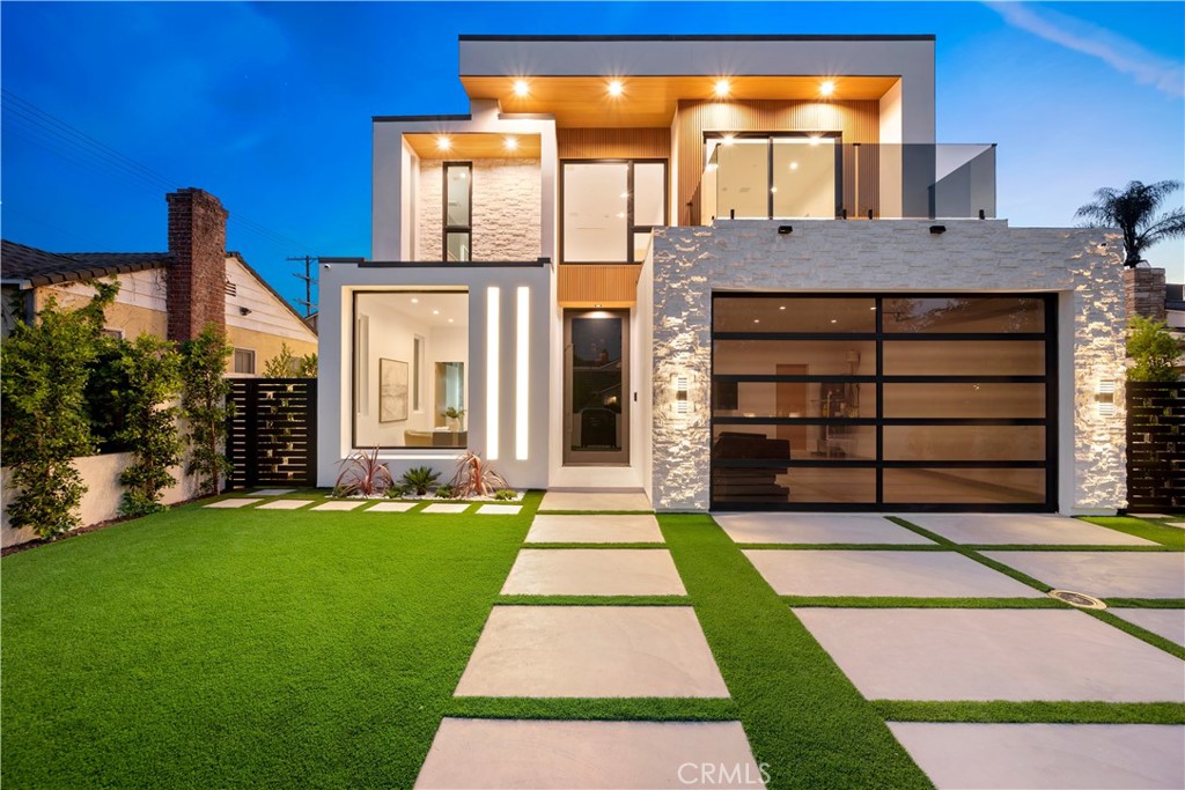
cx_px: 592
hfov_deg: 104.2
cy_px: 395
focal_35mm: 14
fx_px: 461
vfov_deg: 81.2
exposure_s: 8
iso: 100
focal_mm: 14
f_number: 8
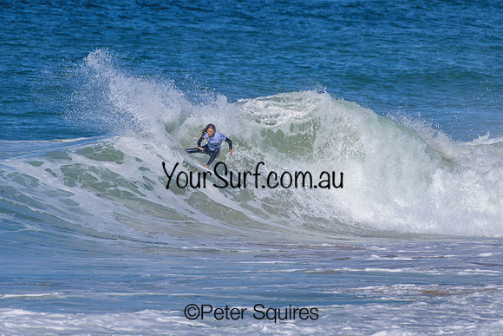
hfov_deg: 2.1
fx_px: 13975
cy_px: 168
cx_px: 252
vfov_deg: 1.4
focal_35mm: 1000
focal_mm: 1000
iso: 560
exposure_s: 1/3200
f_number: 11
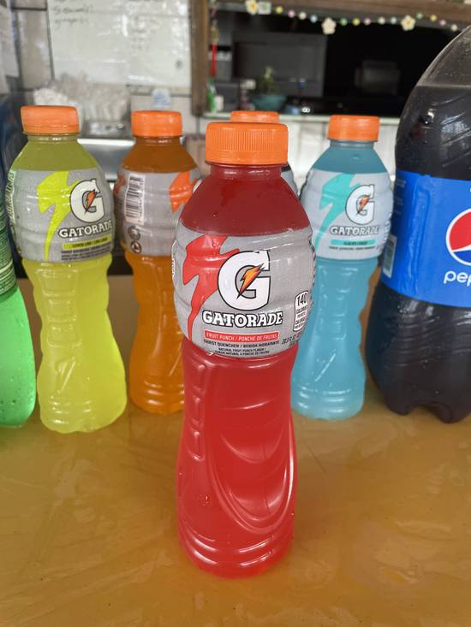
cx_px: 236
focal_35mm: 26
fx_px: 472
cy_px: 314
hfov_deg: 53.1
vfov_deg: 67.3
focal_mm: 4.2
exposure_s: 1/121
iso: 100
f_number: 1.6
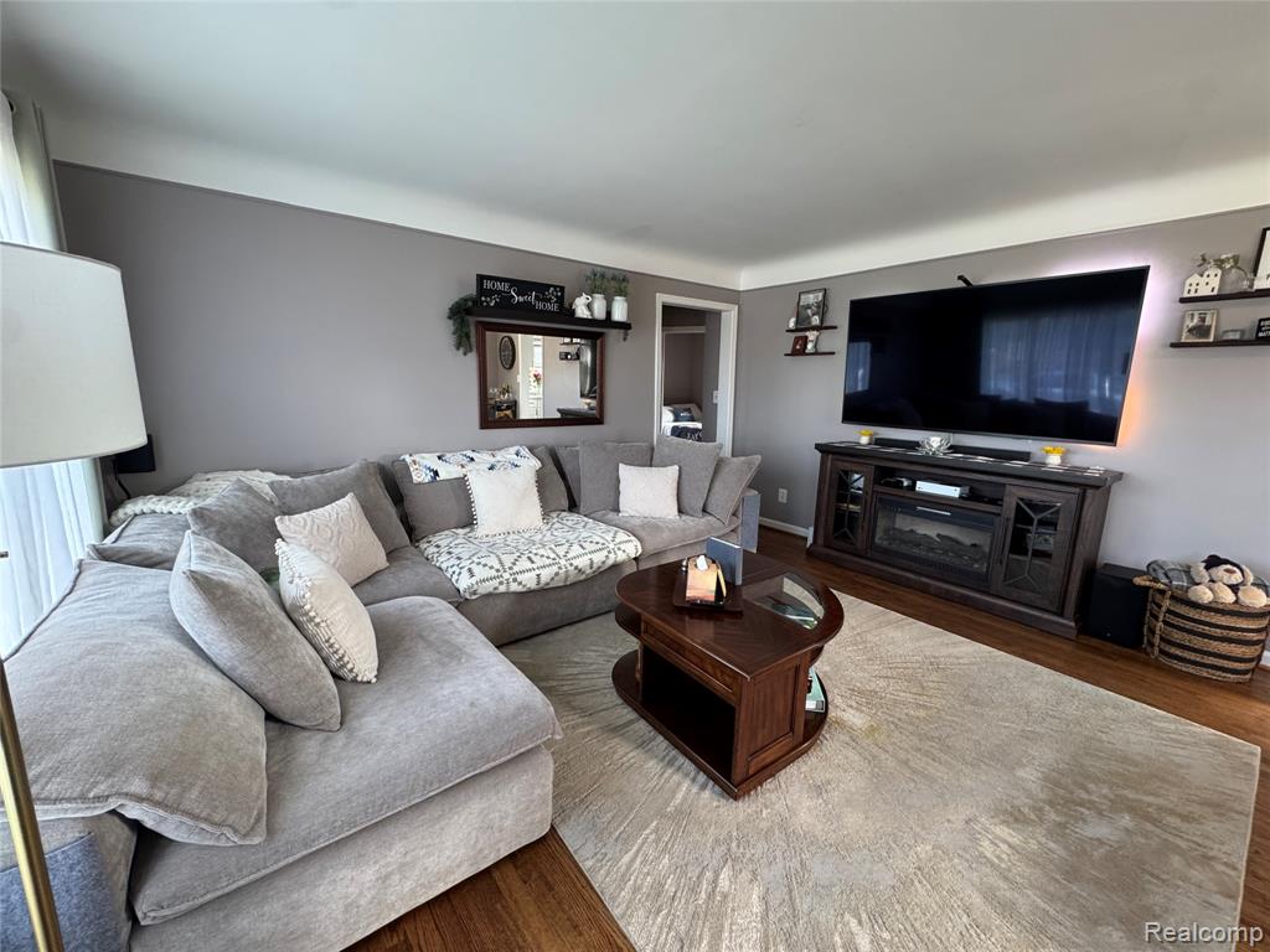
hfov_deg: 102.1
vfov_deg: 85.7
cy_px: 476
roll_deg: -1.6
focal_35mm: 14
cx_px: 635
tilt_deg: -11.4
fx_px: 514
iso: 320
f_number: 2.2
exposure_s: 1/80
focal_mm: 2.22
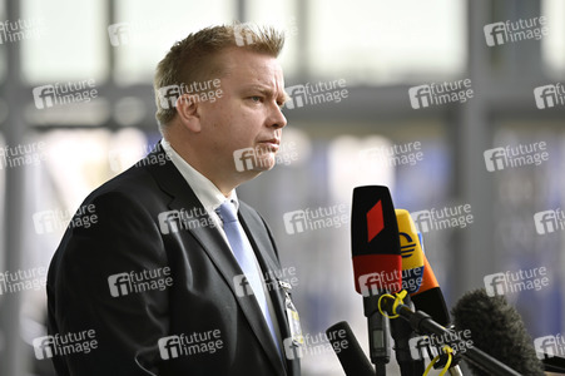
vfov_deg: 6.9
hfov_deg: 10.3
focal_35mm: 200
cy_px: 188
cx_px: 282
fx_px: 3137
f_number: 2.8
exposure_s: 1/400
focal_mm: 200
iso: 160
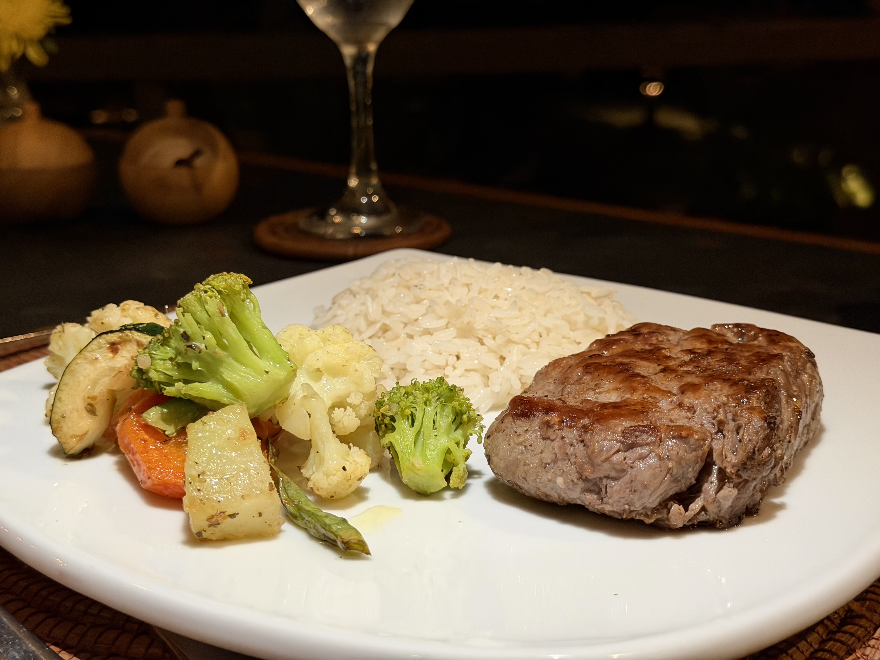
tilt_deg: -18.2
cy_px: 330
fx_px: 1220
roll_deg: +2.2
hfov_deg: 39.7
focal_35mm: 48
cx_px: 440
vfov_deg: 30.3
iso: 400
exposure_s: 1/40
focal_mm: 6.76
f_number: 1.78
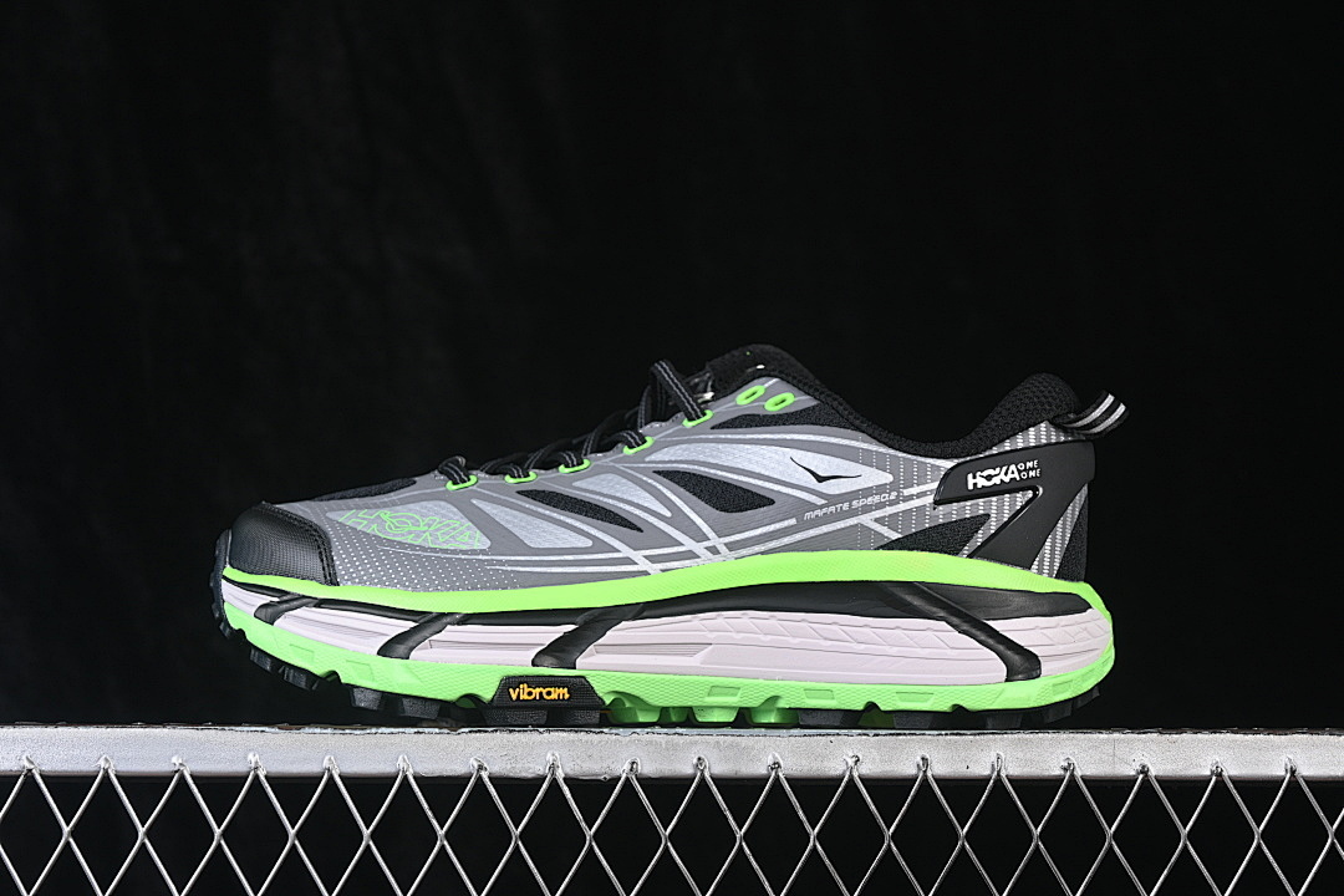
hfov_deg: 27.0
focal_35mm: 75
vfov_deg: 18.2
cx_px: 672
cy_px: 448
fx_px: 2800
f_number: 6.3
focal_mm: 50
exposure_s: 1/60
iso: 160
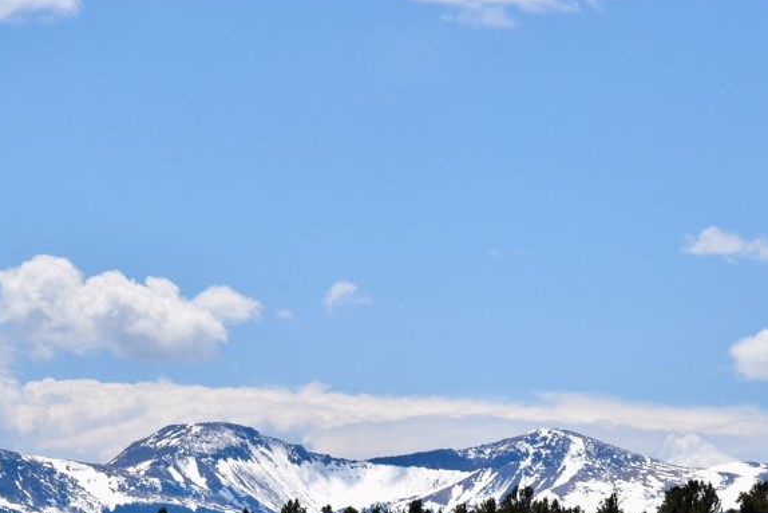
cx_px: 203
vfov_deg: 4.7
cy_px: 501
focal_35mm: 295
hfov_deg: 7.0
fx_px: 6295
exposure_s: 1/200
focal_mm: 98
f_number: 14
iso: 100
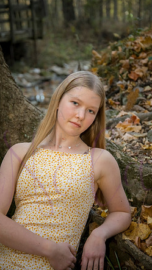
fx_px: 595
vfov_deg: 25.6
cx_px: 78
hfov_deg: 14.6
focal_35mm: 83
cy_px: 137
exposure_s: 1/320
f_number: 4.5
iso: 800
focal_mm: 78
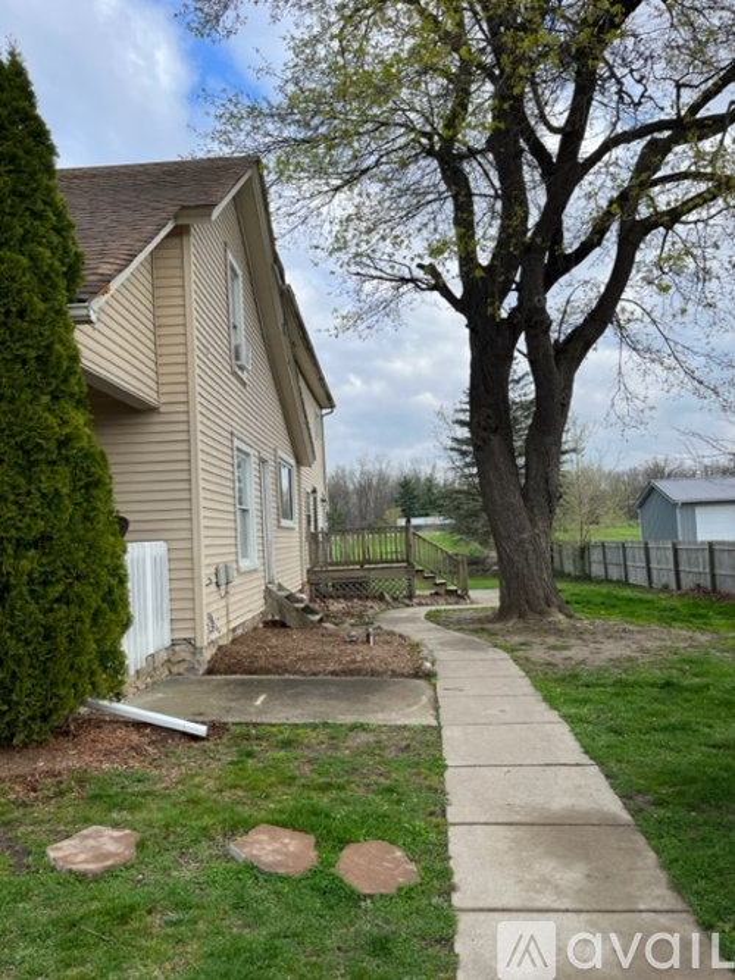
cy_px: 490
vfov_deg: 67.3
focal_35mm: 26
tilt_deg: +2.3
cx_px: 368
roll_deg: +0.9
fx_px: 736
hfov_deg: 53.0
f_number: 1.6
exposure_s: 1/1339
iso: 50
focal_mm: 5.1
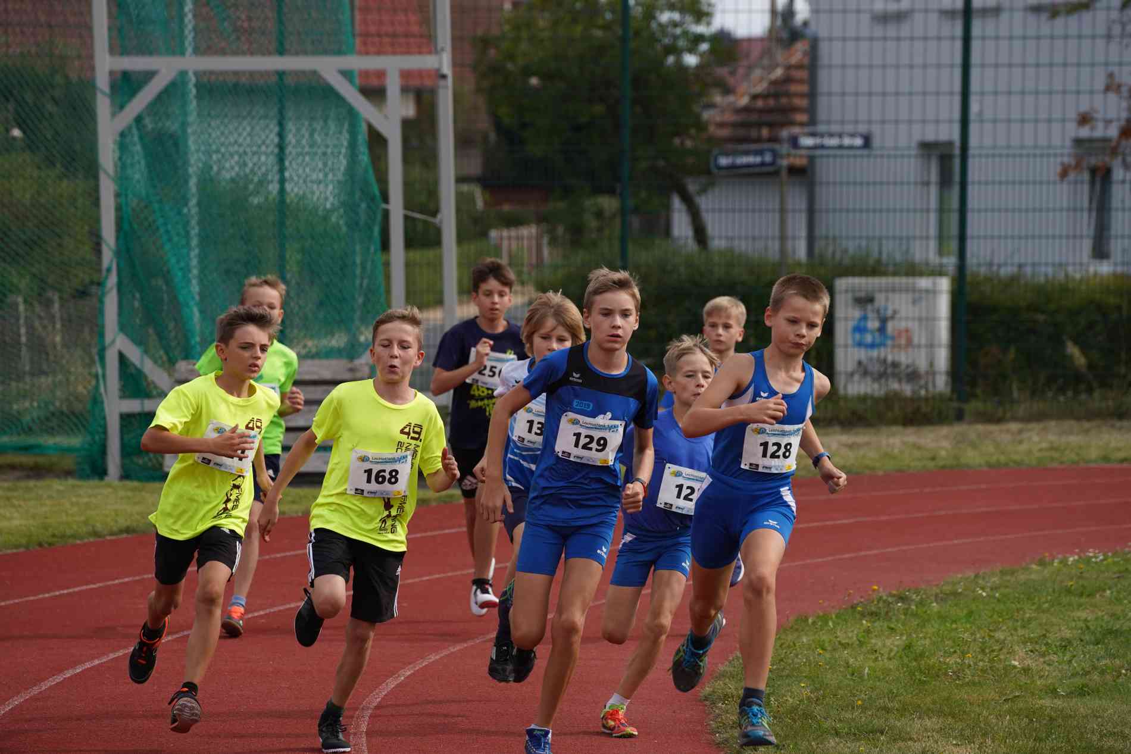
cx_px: 566
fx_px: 6283
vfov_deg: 6.9
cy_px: 377
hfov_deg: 10.3
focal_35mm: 200
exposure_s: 1/1000
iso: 320
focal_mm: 200
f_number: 6.3
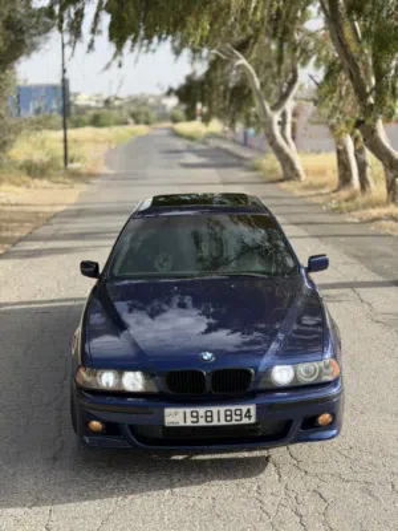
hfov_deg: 30.3
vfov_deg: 39.7
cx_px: 199
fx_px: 736
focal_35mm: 48
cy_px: 266
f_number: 1.78
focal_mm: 6.76
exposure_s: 1/1931
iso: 64
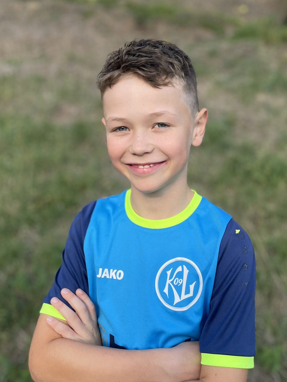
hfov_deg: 53.1
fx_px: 287
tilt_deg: -5.3
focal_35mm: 26
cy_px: 191
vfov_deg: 67.3
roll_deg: +0.6
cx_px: 144
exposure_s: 1/988
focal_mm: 4.2
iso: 50
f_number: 1.6
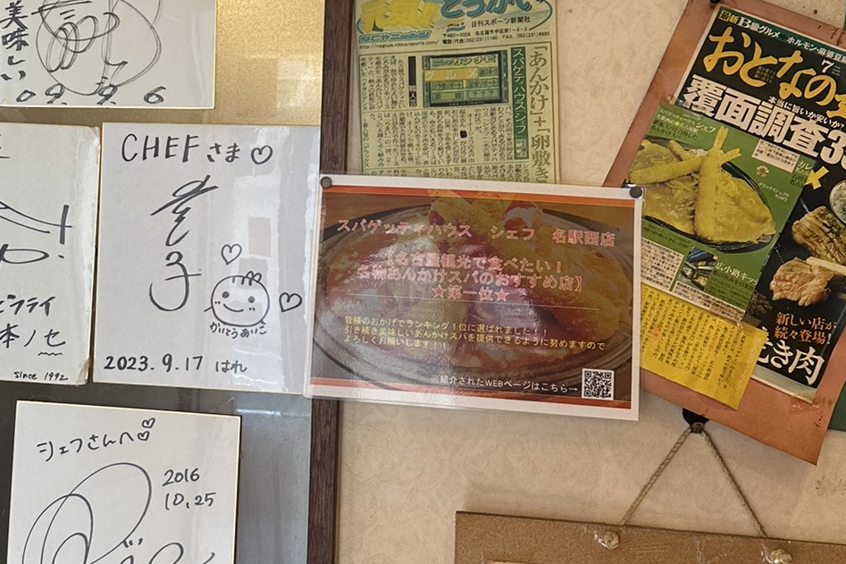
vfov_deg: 25.0
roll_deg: -2.1
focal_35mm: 54
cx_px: 264
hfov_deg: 36.4
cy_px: 210
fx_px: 1269
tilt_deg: +1.1
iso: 100
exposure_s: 1/120
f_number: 1.78
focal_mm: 6.86
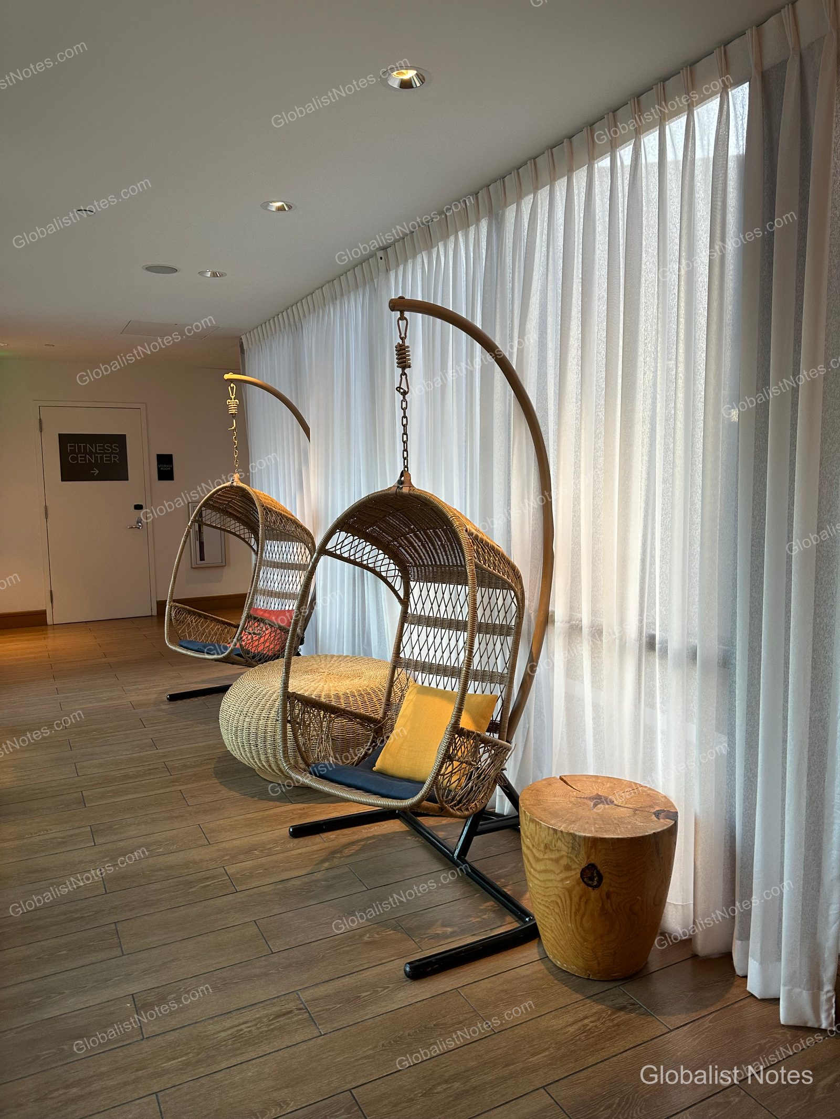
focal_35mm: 24
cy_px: 560
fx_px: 776
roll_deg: +1.2
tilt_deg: -5.4
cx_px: 420
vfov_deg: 71.6
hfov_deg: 56.8
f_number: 1.78
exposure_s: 1/60
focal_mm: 6.86
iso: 160
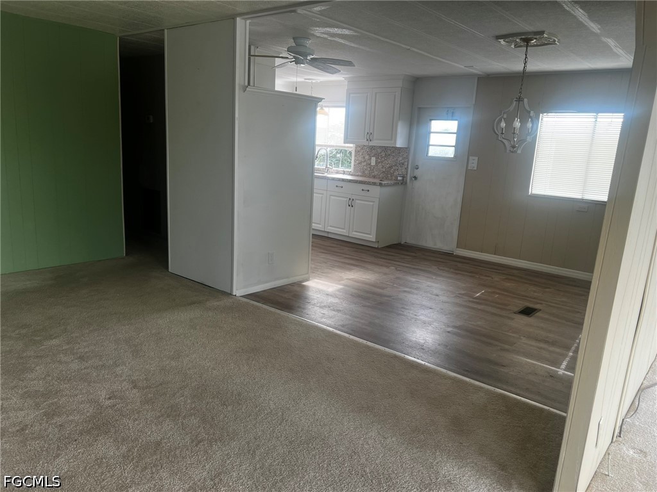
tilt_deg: -12.9
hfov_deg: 67.3
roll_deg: -3.6
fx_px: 493
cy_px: 246
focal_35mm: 26
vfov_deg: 53.1
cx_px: 328
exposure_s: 1/121
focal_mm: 5.7
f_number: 1.5
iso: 50
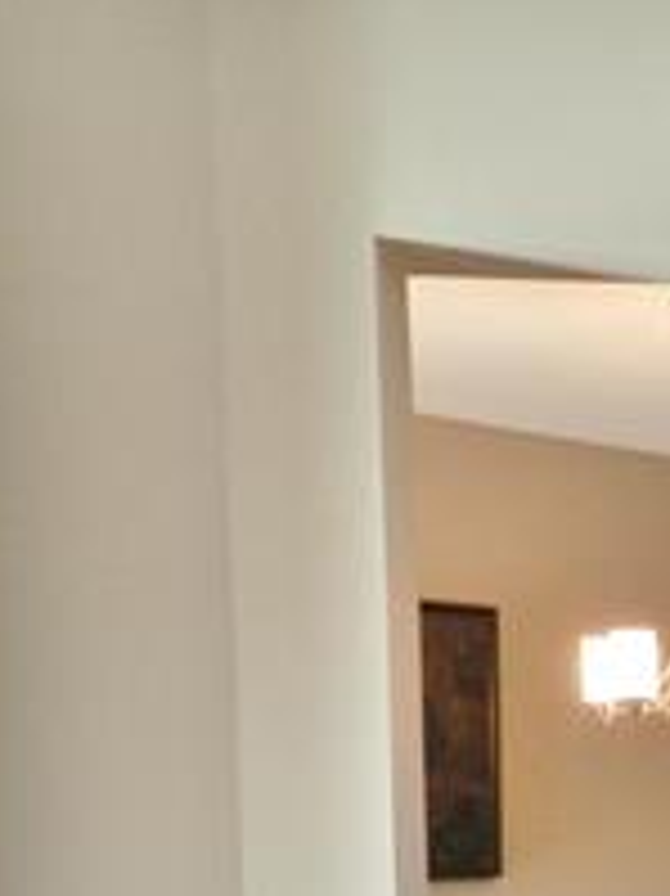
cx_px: 1106
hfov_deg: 17.2
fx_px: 1912
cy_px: 919
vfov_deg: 25.0
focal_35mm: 74
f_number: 3.4
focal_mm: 4
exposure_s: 1/30
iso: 280
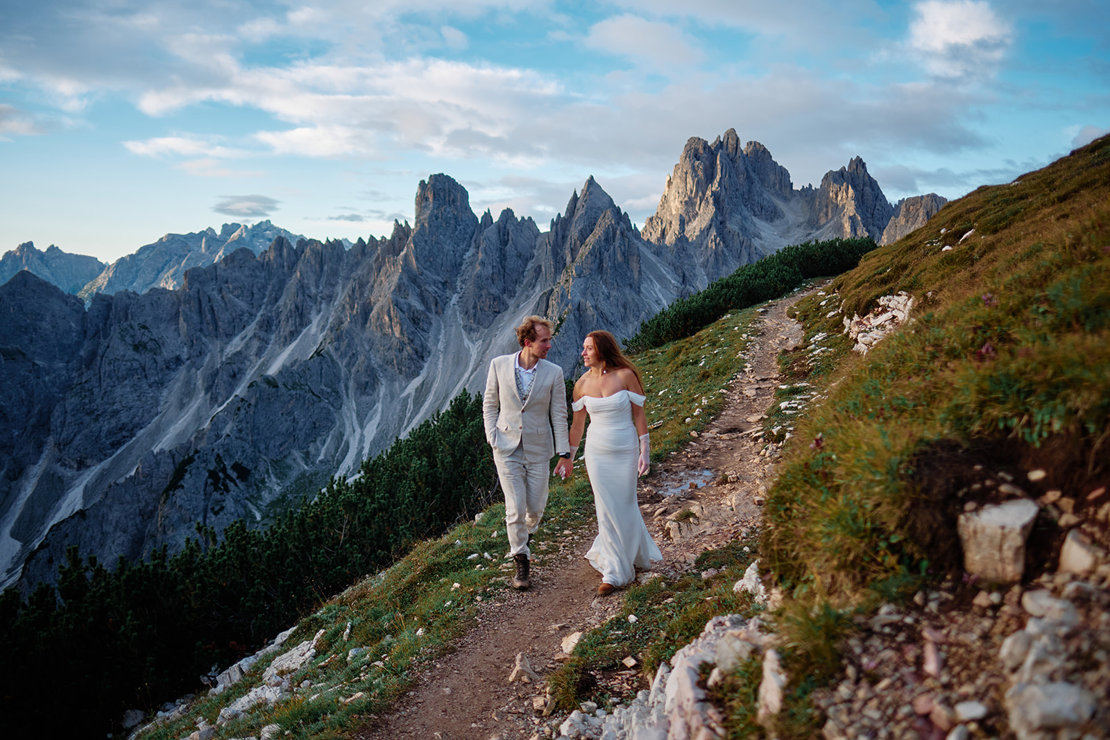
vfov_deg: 53.1
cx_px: 555
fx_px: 740
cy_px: 370
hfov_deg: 73.7
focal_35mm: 24
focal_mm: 16
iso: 125
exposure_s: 1/1250
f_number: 1.4
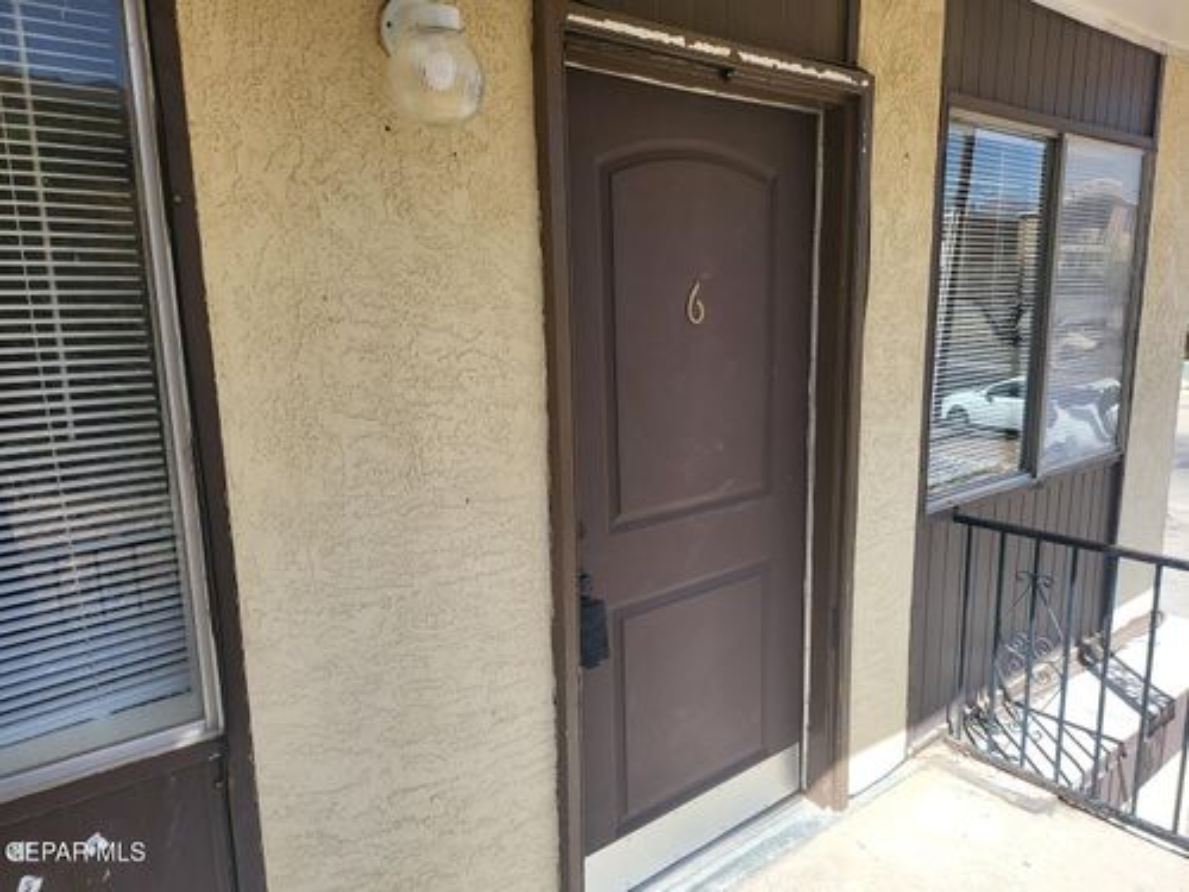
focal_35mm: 24
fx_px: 824
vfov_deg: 56.8
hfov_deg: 71.6
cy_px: 446
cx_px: 594
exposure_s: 1/965
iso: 40
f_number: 1.8
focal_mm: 5
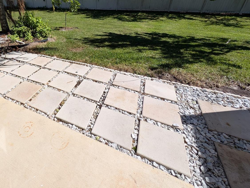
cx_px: 74
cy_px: 59
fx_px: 123
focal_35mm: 17
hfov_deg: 86.1
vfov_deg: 72.0
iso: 42
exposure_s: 1/2242
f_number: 1.95
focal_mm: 2.23
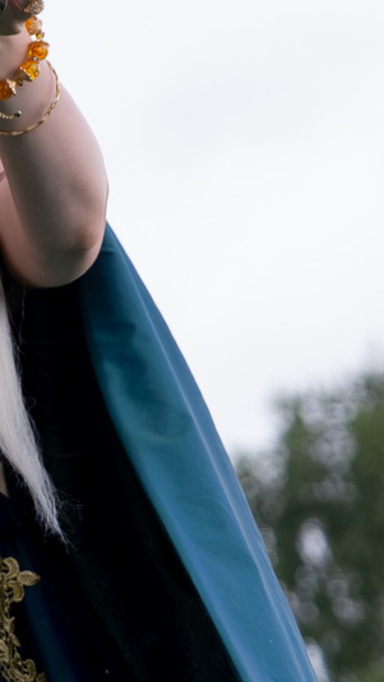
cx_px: -107
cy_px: 363
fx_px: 7529
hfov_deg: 2.9
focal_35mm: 416
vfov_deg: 5.2
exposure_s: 1/1250
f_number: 3.6
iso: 640
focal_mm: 55
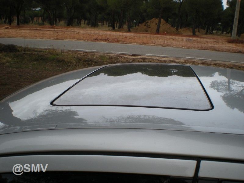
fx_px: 268
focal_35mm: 38
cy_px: 92
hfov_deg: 49.0
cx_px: 122
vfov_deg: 37.7
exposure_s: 1/144
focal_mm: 6.3
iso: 64
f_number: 4.6
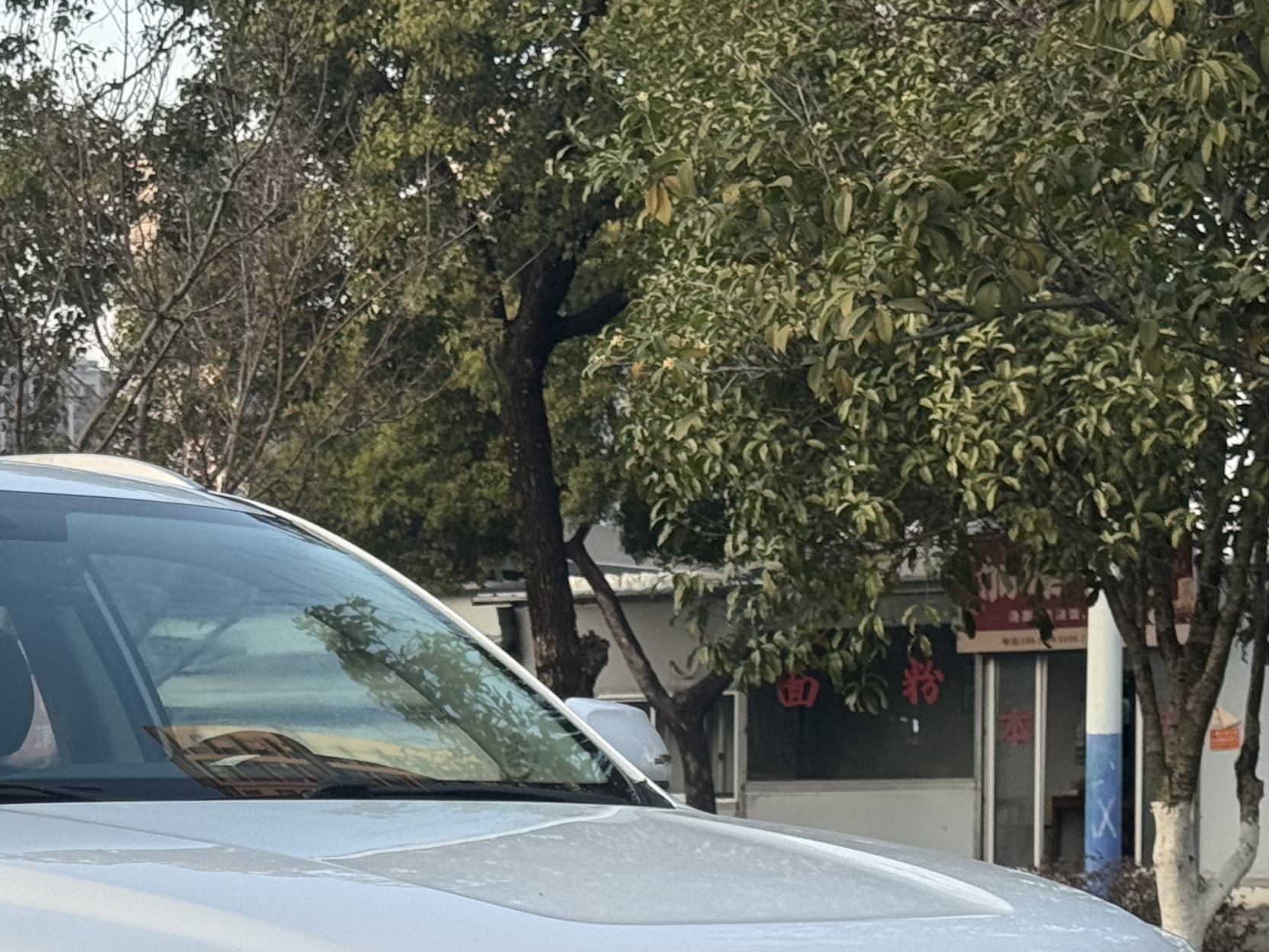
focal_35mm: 117
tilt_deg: -4.2
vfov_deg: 12.4
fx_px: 4290
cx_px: 35
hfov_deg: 16.5
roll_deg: +0.7
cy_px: 1086
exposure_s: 1/503
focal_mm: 6.76
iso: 64
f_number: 1.78
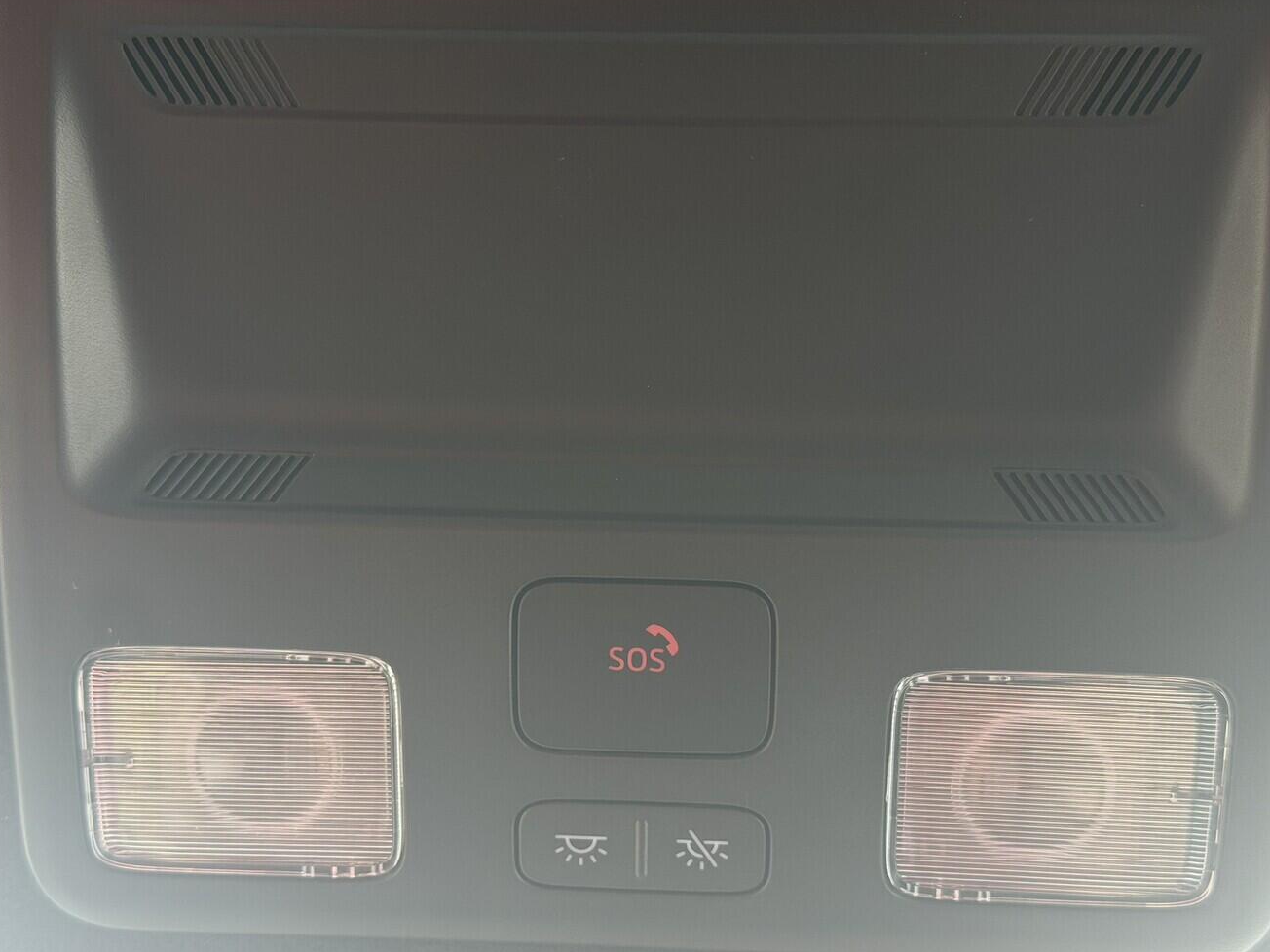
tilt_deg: +66.8
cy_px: 515
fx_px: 1944
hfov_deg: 36.2
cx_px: 632
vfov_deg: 27.5
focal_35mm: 53
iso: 100
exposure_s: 1/117
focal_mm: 6.76
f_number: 1.78
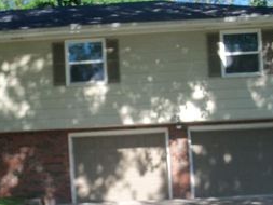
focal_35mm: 93
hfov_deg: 21.0
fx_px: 734
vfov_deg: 15.9
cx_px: 93
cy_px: 131
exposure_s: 1/400
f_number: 3.2
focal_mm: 8.3
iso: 80
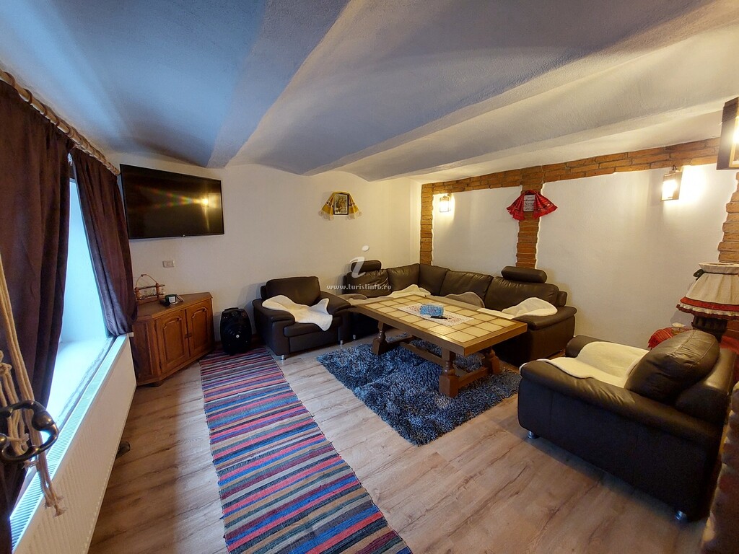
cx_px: 370
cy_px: 277
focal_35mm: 13
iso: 200
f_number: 2.2
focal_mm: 1.74
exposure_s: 1/50
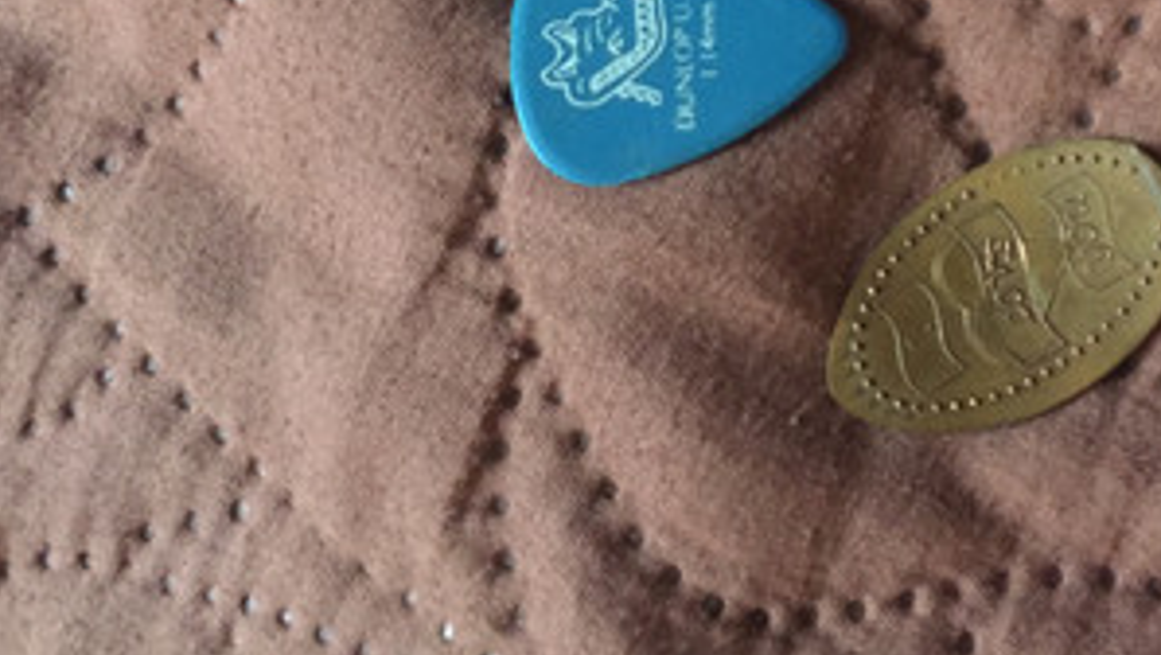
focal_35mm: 53
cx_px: 814
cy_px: -10
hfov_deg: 38.5
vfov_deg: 21.8
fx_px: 1632
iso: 640
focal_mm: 4.15
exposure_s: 1/17
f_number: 2.2
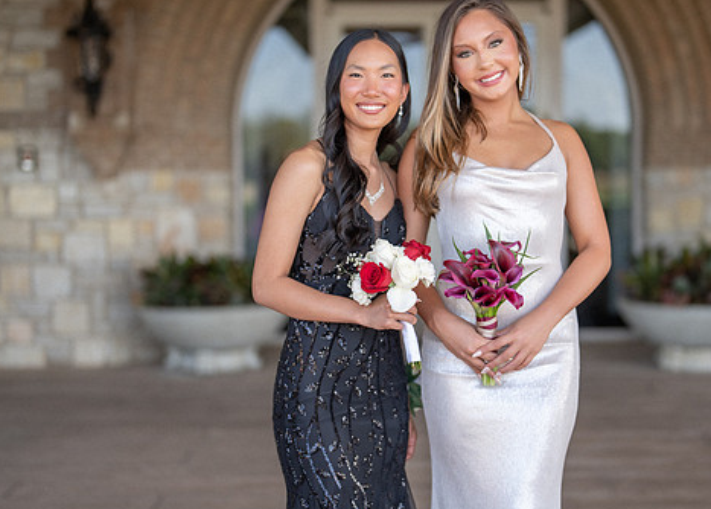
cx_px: 425
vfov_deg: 21.3
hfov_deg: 29.4
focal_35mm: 67
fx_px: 1354
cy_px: 256
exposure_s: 1/1000
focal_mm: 50
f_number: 1.2
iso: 160
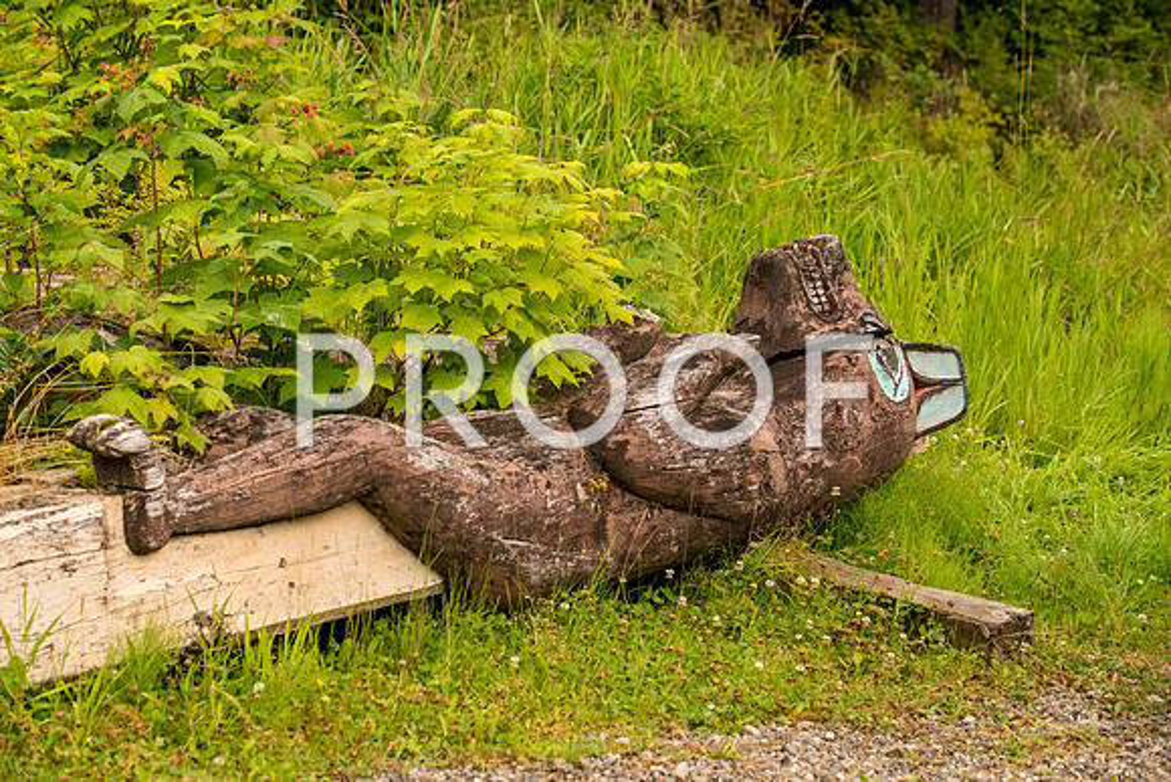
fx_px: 2668
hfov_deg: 24.8
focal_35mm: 82
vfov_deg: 16.7
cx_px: 586
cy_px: 391
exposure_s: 1/1500
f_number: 4.8
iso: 200
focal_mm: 82
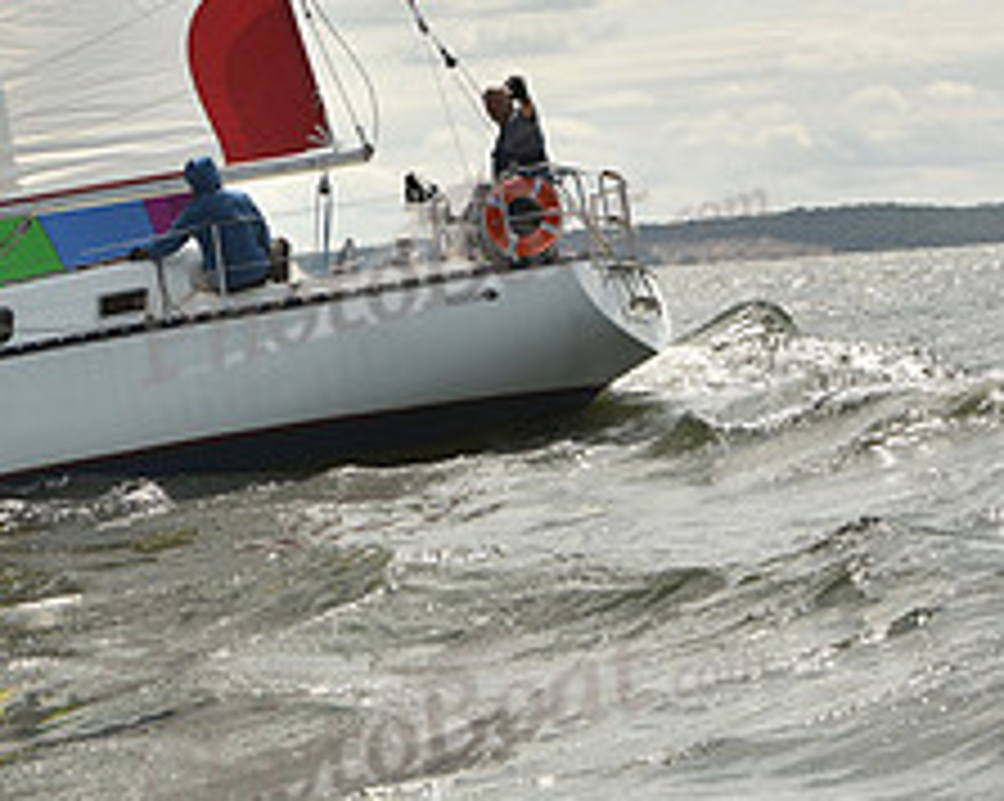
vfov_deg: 9.0
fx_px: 5077
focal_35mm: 171
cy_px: 97
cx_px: -95
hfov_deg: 11.1
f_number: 10
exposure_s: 1/800
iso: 250
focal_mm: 70
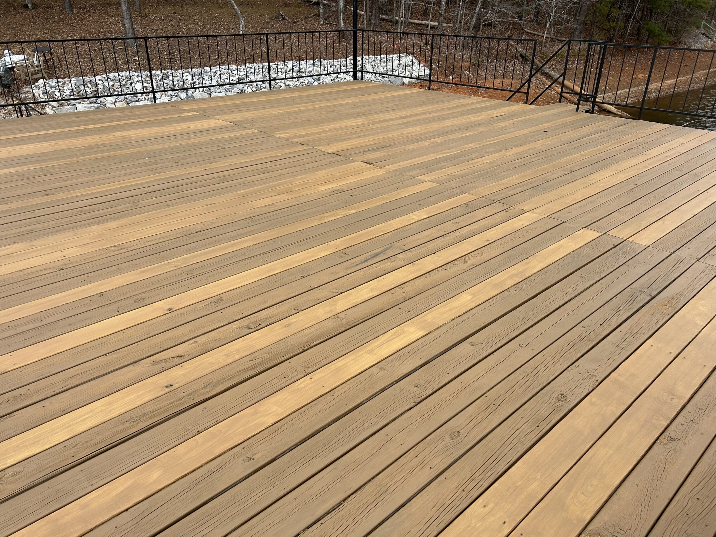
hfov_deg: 67.3
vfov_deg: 53.1
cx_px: 358
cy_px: 268
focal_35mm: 26
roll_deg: +0.5
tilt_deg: -26.1
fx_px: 538
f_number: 1.5
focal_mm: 5.7
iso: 50
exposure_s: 1/2008
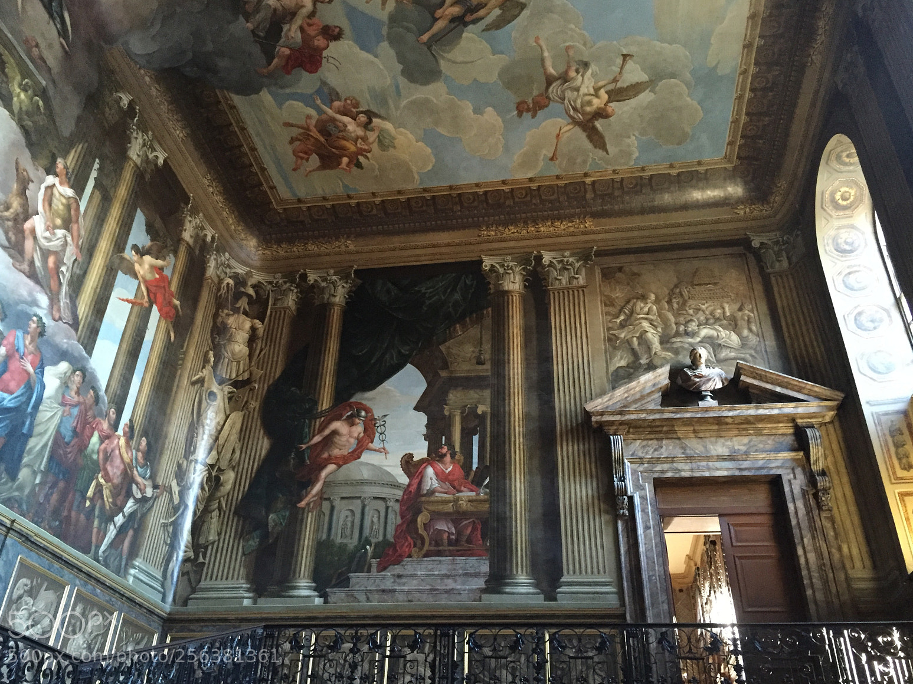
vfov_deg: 46.8
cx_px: 443
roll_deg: -3.4
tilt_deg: +33.9
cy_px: 348
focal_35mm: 30
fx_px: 791
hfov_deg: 60.0
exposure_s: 1/17
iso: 400
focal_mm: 4.15
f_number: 2.2
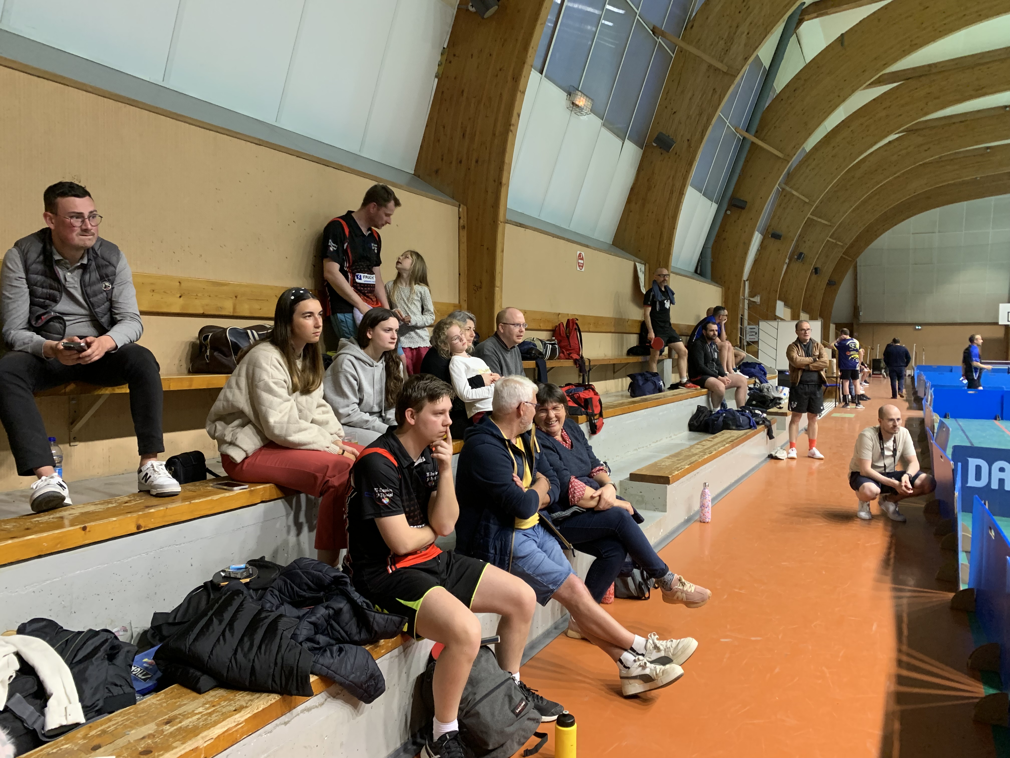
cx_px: 505
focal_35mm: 26
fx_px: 759
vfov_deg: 53.1
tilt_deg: -3.2
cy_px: 379
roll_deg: -1.1
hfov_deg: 67.3
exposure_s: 1/33
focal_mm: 4.25
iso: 250
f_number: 1.8
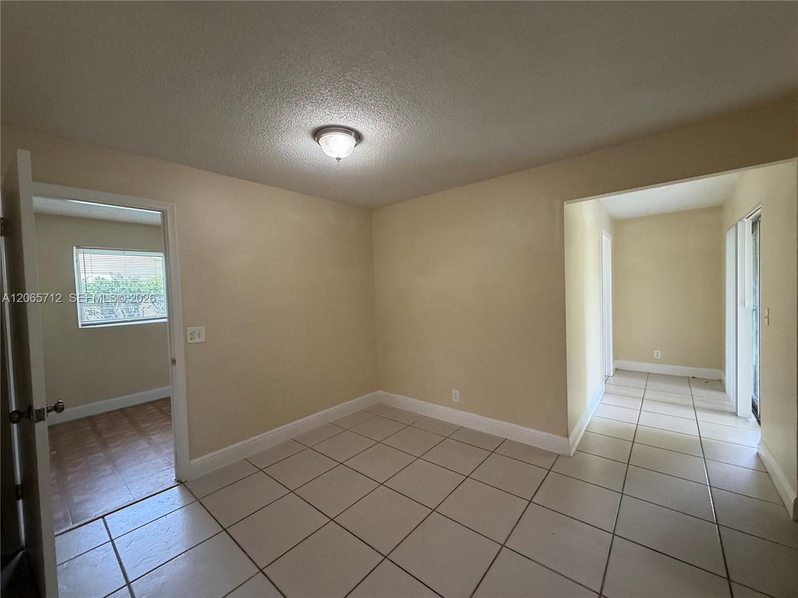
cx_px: 399
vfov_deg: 85.7
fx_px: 323
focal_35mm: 14
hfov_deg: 102.1
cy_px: 299
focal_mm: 2.22
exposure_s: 1/120
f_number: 2.2
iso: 320
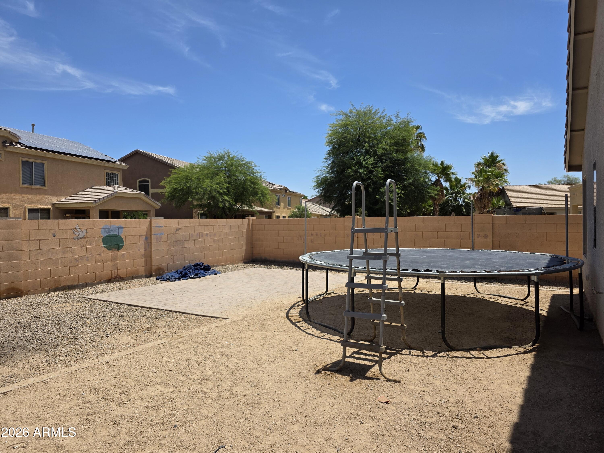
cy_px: 226
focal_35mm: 23
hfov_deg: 73.9
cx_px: 302
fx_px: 401
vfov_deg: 58.9
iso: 80
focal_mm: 6.3
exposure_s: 1/6809
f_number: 1.7
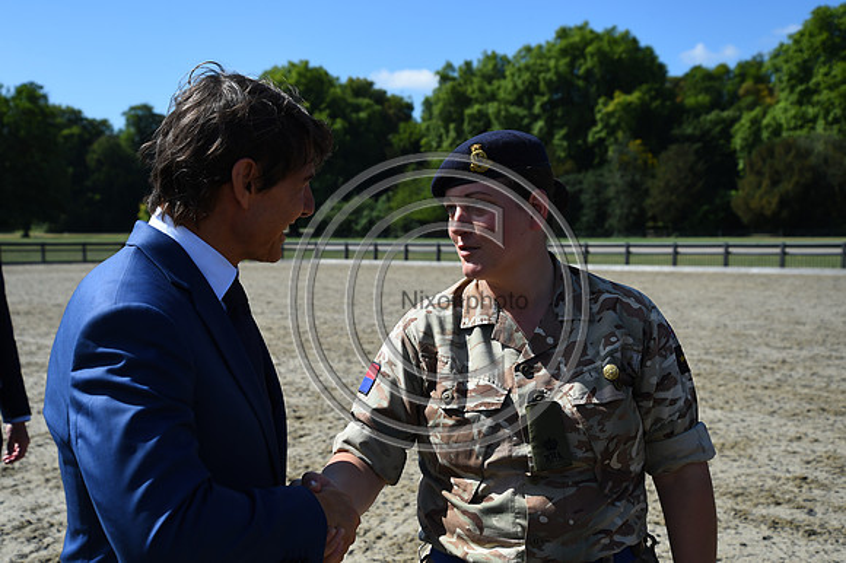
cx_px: 423
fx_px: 1080
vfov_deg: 29.2
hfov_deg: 42.8
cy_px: 282
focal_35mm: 46
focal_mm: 46
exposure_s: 1/1250
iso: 250
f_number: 5.6
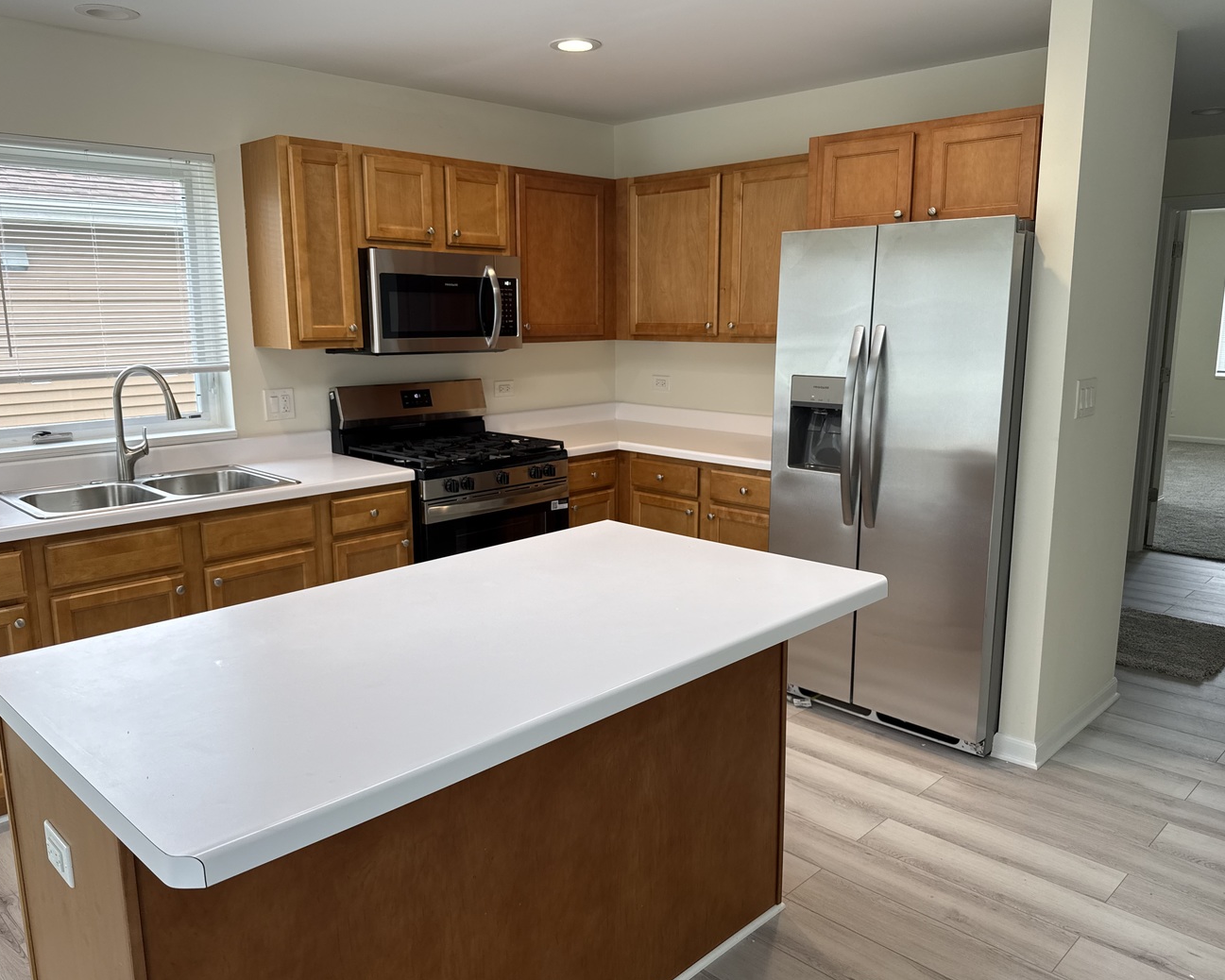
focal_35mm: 26
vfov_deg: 54.9
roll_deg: +0.5
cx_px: 605
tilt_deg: -9.7
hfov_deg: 66.0
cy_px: 487
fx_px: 943
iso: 64
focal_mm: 6.76
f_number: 1.78
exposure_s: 1/115
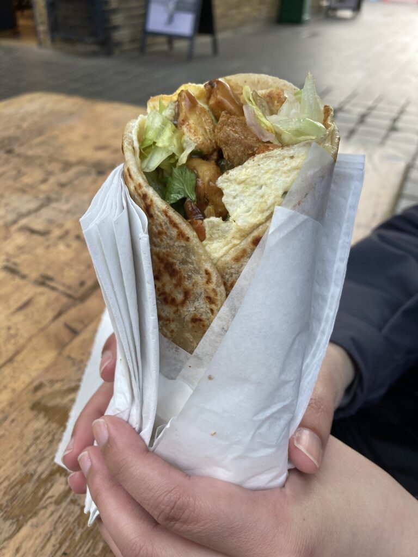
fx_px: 451
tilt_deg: -34.4
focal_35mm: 28
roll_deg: -0.9
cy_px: 278
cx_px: 209
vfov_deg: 63.4
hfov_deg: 49.7
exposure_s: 1/120
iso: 50
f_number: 1.8
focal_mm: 3.99
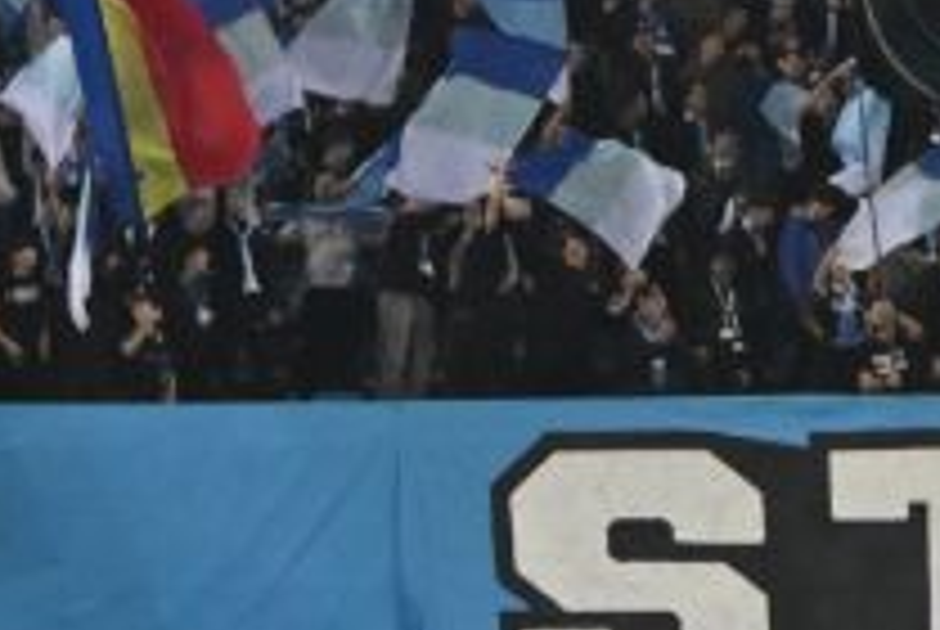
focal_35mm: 401
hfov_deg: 5.0
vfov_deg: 3.4
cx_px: 1822
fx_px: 10485
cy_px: -306
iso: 4000
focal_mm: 70
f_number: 5.6
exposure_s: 1/1000
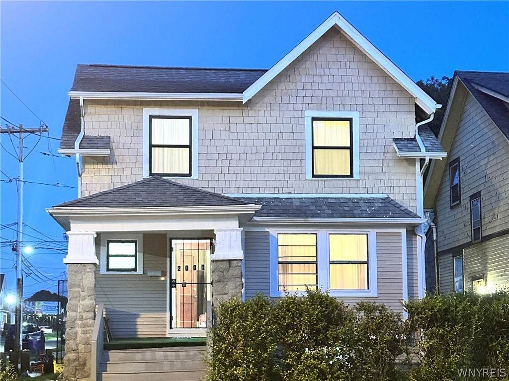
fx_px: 705
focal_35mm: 48
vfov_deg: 30.2
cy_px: 190
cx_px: 254
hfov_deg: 39.7
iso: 1250
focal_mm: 6.86
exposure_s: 1/15
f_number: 1.78
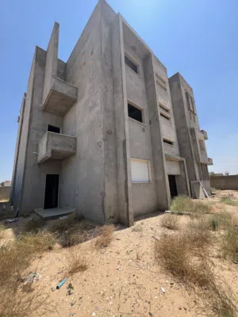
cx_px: 119
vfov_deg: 106.2
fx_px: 119
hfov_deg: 89.9
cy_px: 158
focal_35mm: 13
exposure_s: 1/867
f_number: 1.8
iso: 32
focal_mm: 1.57
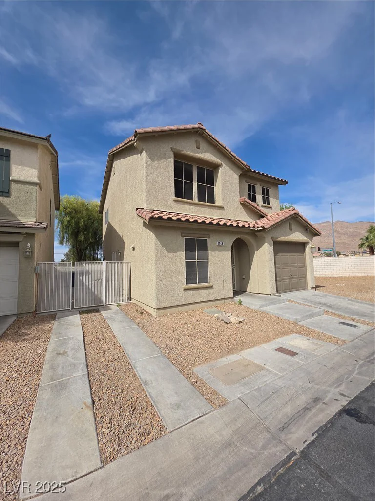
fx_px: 188
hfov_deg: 89.9
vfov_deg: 106.2
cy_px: 250
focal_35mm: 13
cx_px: 188
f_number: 1.9
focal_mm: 2.2
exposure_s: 1/3100
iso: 40
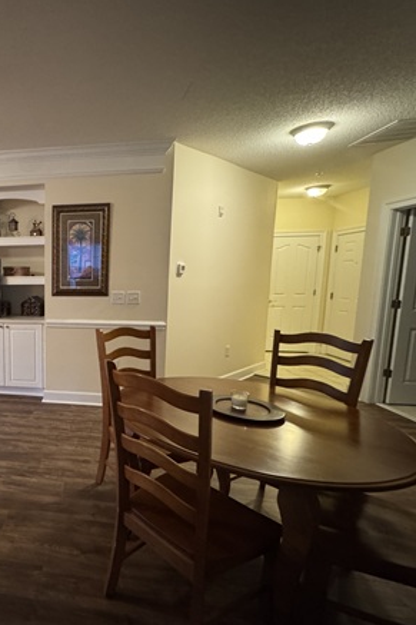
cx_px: 21
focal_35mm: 20
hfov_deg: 52.2
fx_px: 347
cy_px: 319
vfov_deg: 84.0
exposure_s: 1/40
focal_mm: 2.22
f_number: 2.2
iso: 1000
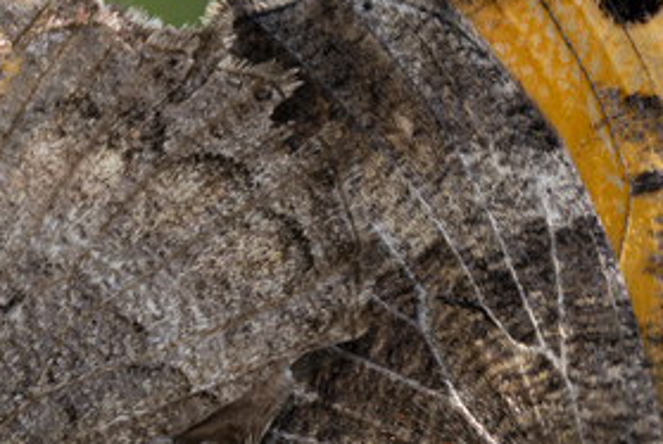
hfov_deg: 5.7
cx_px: 290
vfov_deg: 3.8
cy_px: 233
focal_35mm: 360
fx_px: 6640
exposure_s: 1/125
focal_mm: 105
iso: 800
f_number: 13
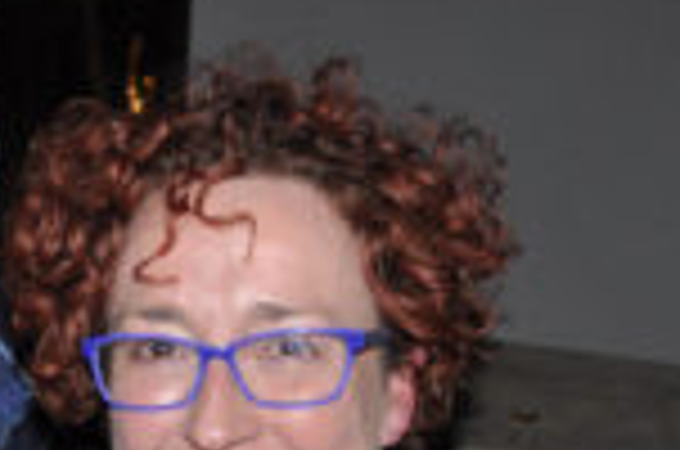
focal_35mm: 103
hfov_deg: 19.1
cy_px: 529
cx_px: -50
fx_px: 1941
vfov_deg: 12.9
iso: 800
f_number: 3.8
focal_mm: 20
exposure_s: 1/60
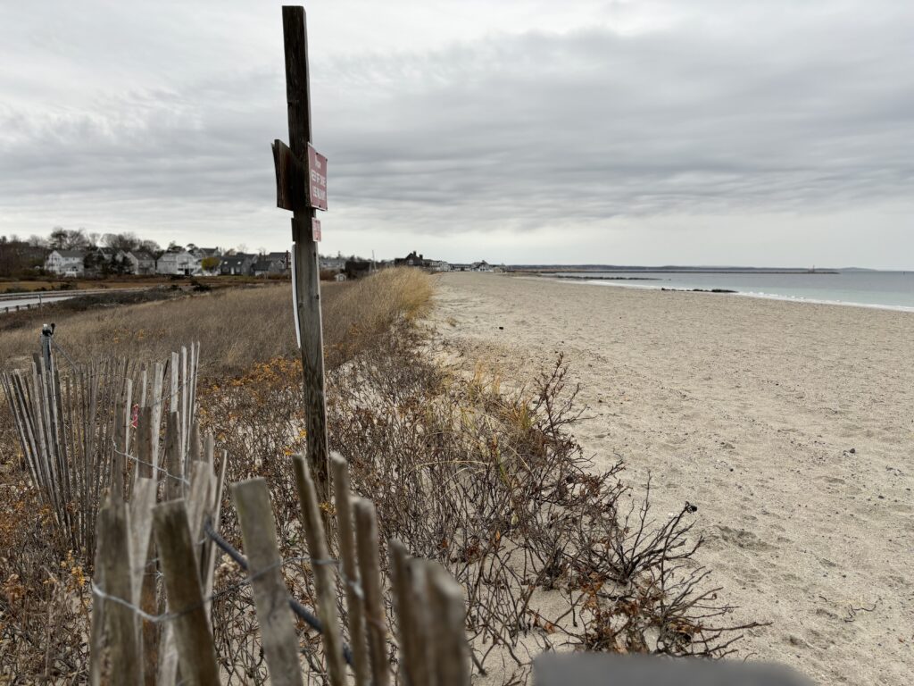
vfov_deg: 53.1
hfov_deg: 67.3
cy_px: 343
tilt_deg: -5.7
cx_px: 457
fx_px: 687
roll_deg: -0.6
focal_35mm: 26
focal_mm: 5.96
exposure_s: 1/351
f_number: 1.6
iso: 50
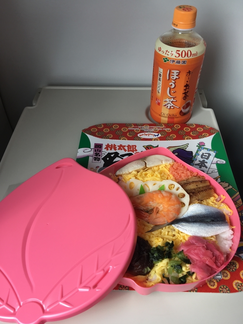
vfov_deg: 61.7
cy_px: 162
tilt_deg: -44.8
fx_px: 271
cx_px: 122
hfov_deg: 48.2
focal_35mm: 29
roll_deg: -0.3
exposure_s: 1/218
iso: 25
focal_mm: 4.15
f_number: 2.2
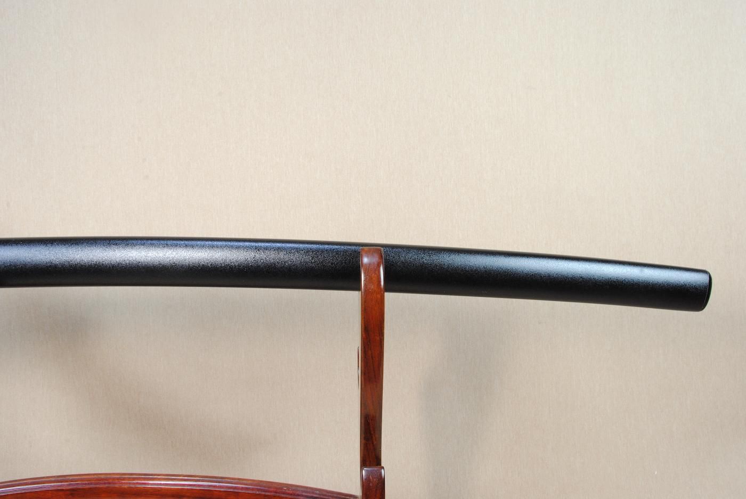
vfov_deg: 43.7
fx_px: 622
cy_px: 250
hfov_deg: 61.9
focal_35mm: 30
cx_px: 373
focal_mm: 20
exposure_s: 1/2
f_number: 11
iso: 400
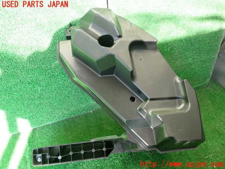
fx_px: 195
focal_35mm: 30
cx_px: 112
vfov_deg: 46.8
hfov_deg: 60.0
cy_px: 84
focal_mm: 5.4
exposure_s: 1/80
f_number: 2.3
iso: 200
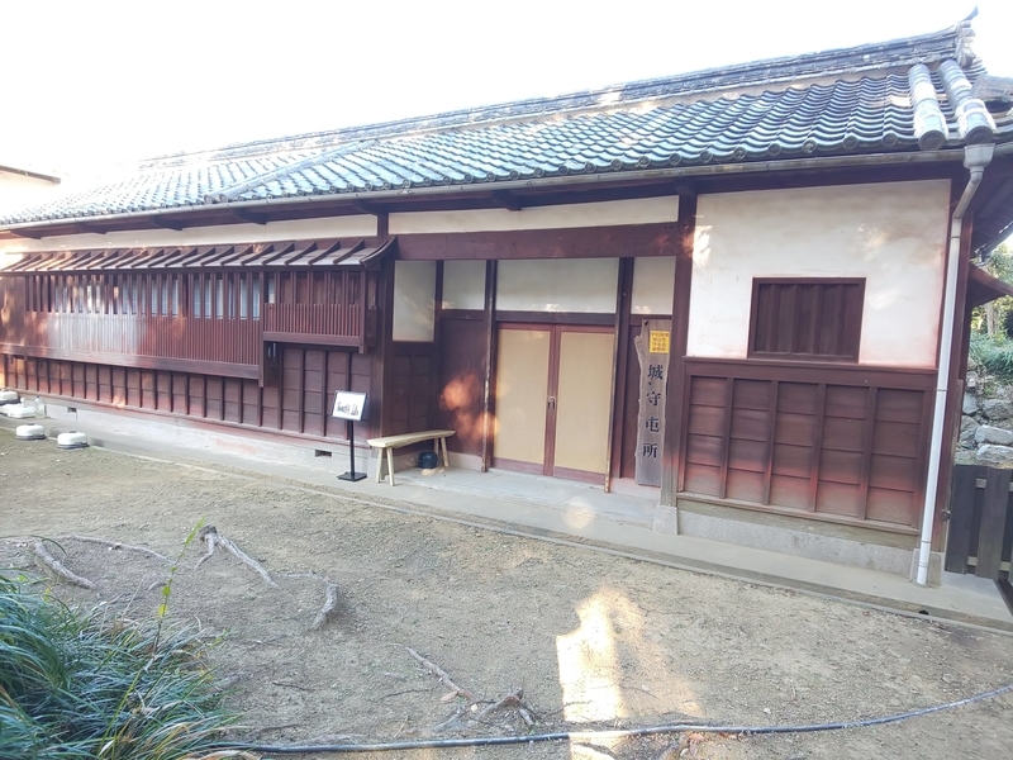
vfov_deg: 66.0
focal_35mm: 20
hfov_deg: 81.7
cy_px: 380
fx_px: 585
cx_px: 506
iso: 55
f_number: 1.94
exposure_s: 1/33
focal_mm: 3.45
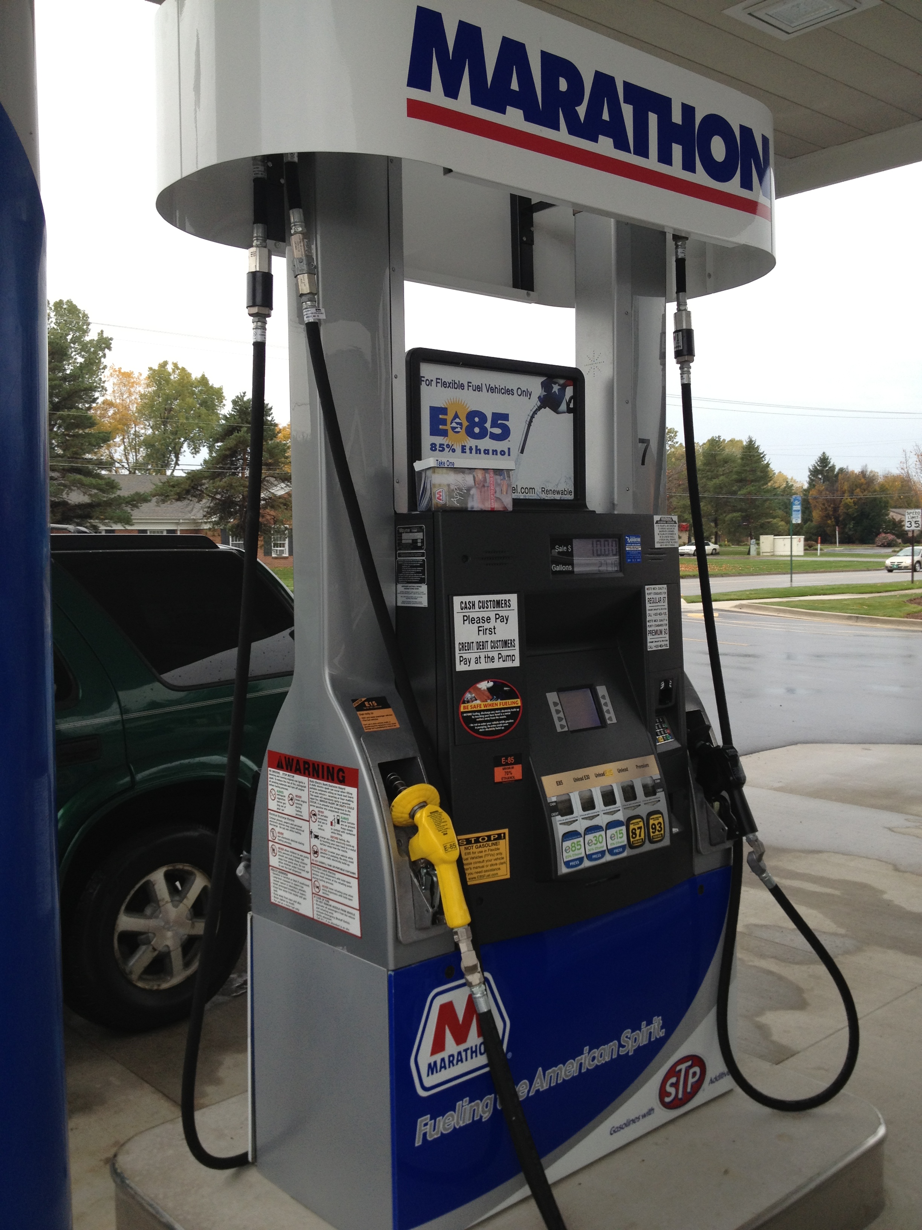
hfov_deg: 40.7
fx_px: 1243
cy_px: 615
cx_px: 461
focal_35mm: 35
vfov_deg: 52.6
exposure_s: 1/219
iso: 50
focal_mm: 4.28
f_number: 2.4
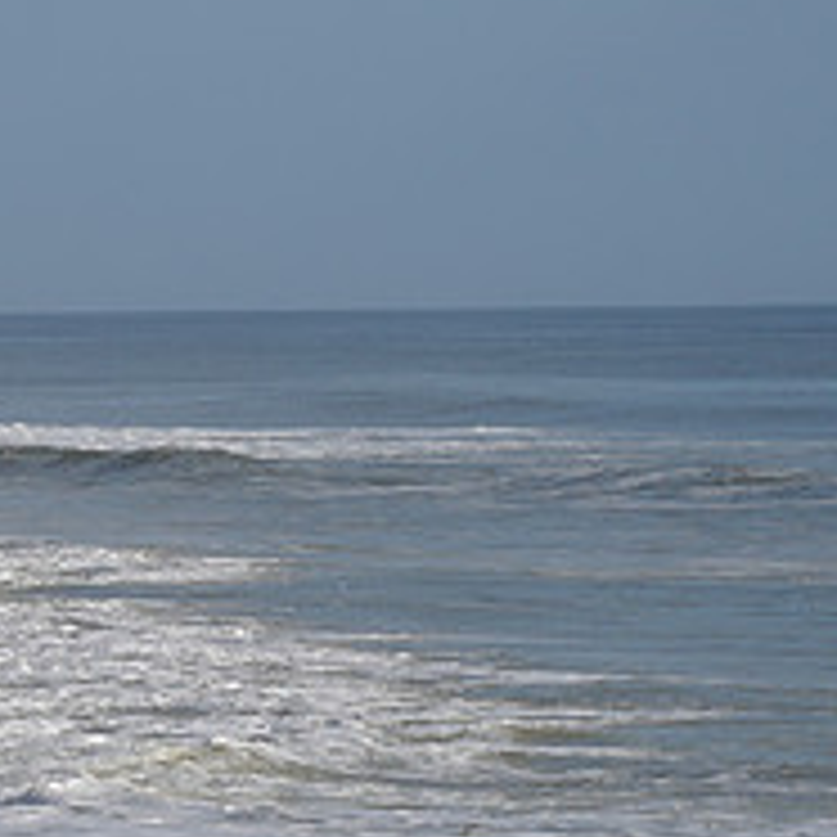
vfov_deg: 3.3
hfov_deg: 3.3
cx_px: -252
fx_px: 14471
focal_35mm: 529
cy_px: 511
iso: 200
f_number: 5.6
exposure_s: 1/2000
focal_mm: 200
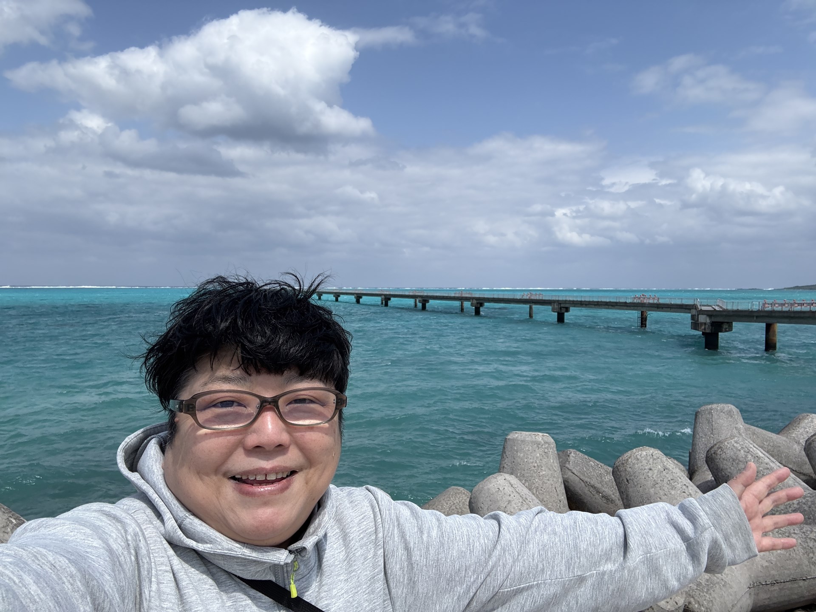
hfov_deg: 73.9
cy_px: 306
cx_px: 408
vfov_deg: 58.9
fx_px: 542
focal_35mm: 23
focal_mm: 2.69
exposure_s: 1/1996
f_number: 1.9
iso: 25
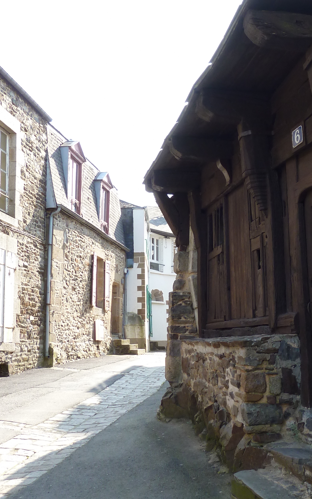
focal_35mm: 45
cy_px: 270
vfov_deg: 44.3
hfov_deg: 28.2
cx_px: 230
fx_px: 612
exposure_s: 1/100
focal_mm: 4.1
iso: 80
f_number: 4
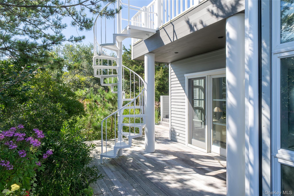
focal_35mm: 22
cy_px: 98
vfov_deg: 57.3
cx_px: 147
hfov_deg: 78.6
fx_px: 180
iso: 100
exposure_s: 1/100
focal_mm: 22
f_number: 10
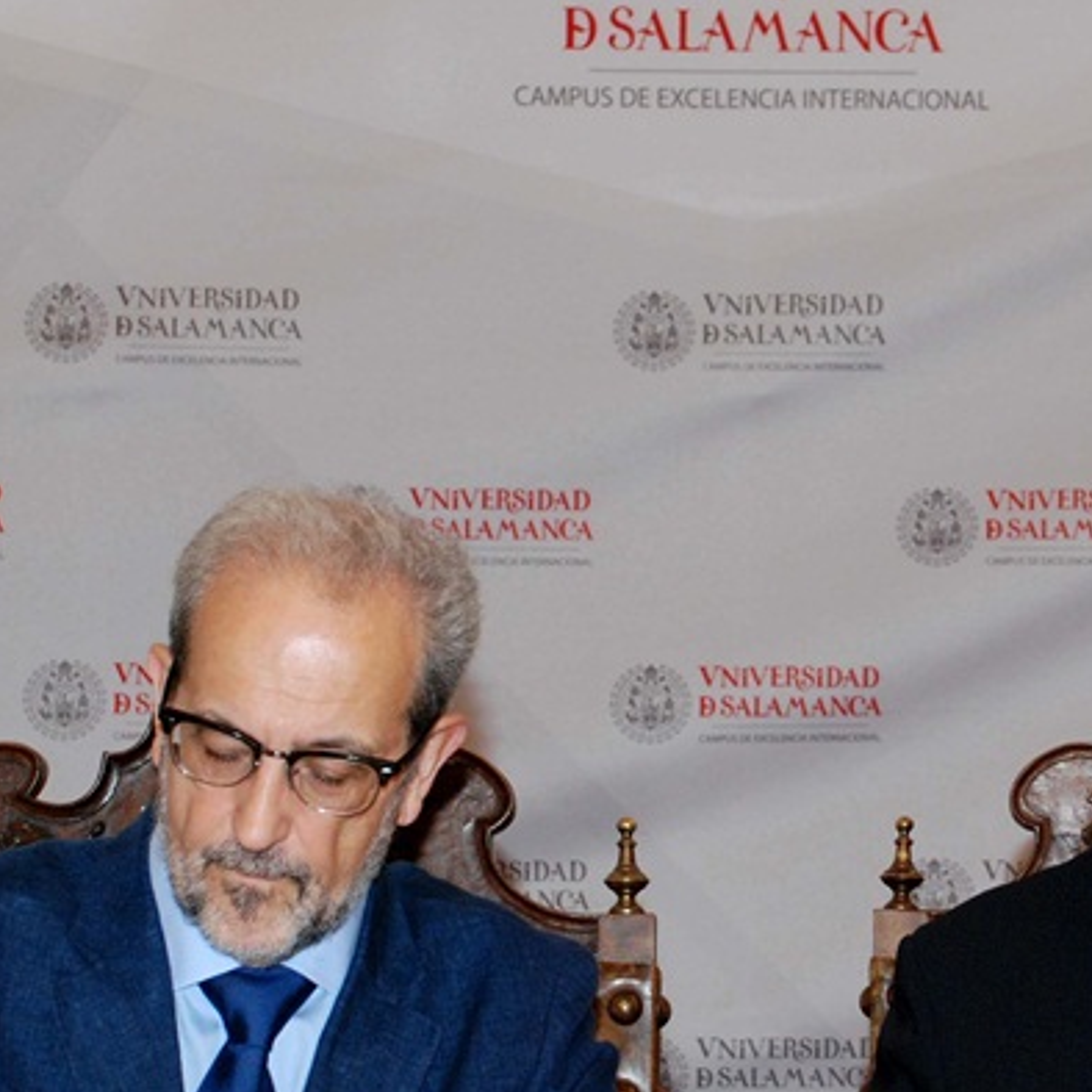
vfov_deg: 13.8
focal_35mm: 126
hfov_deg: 13.8
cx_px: 768
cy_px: 743
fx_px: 4497
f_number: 5.6
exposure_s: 1/60
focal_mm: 38
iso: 400
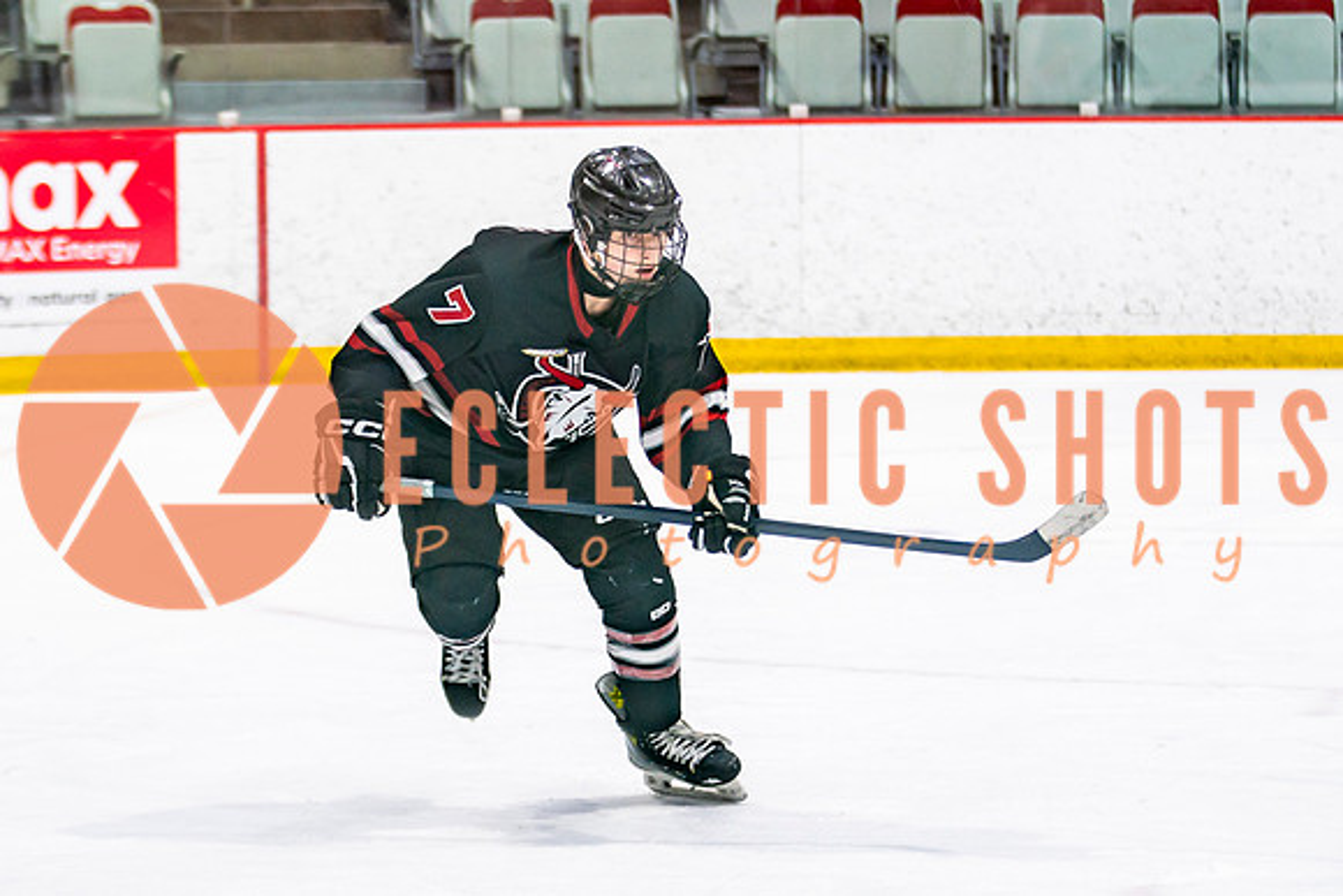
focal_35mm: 199
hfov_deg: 10.4
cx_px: 630
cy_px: 459
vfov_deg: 6.9
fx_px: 7413
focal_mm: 100
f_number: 2.8
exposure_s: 1/640
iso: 400
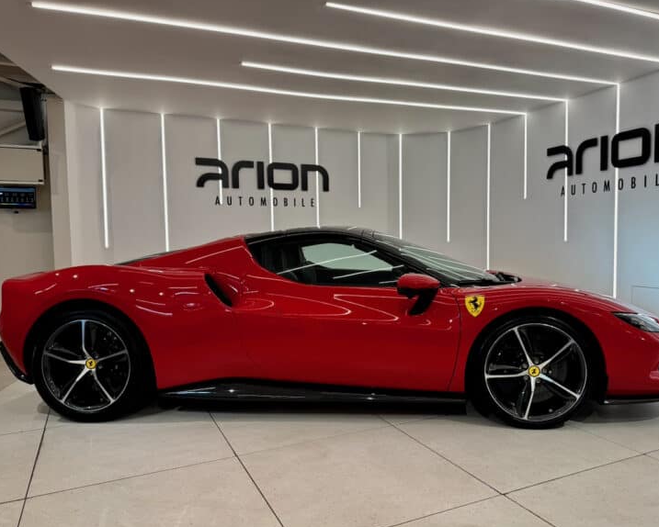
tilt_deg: -3.1
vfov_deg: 54.9
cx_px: 347
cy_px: 269
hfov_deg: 66.0
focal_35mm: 26
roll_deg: +0.5
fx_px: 507
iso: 100
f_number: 1.78
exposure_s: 1/100
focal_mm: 6.76
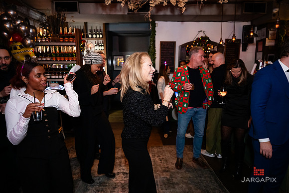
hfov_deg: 72.9
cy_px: 96
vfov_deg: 52.5
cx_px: 144
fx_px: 196
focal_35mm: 24
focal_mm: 24
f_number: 2.8
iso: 3200
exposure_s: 1/100
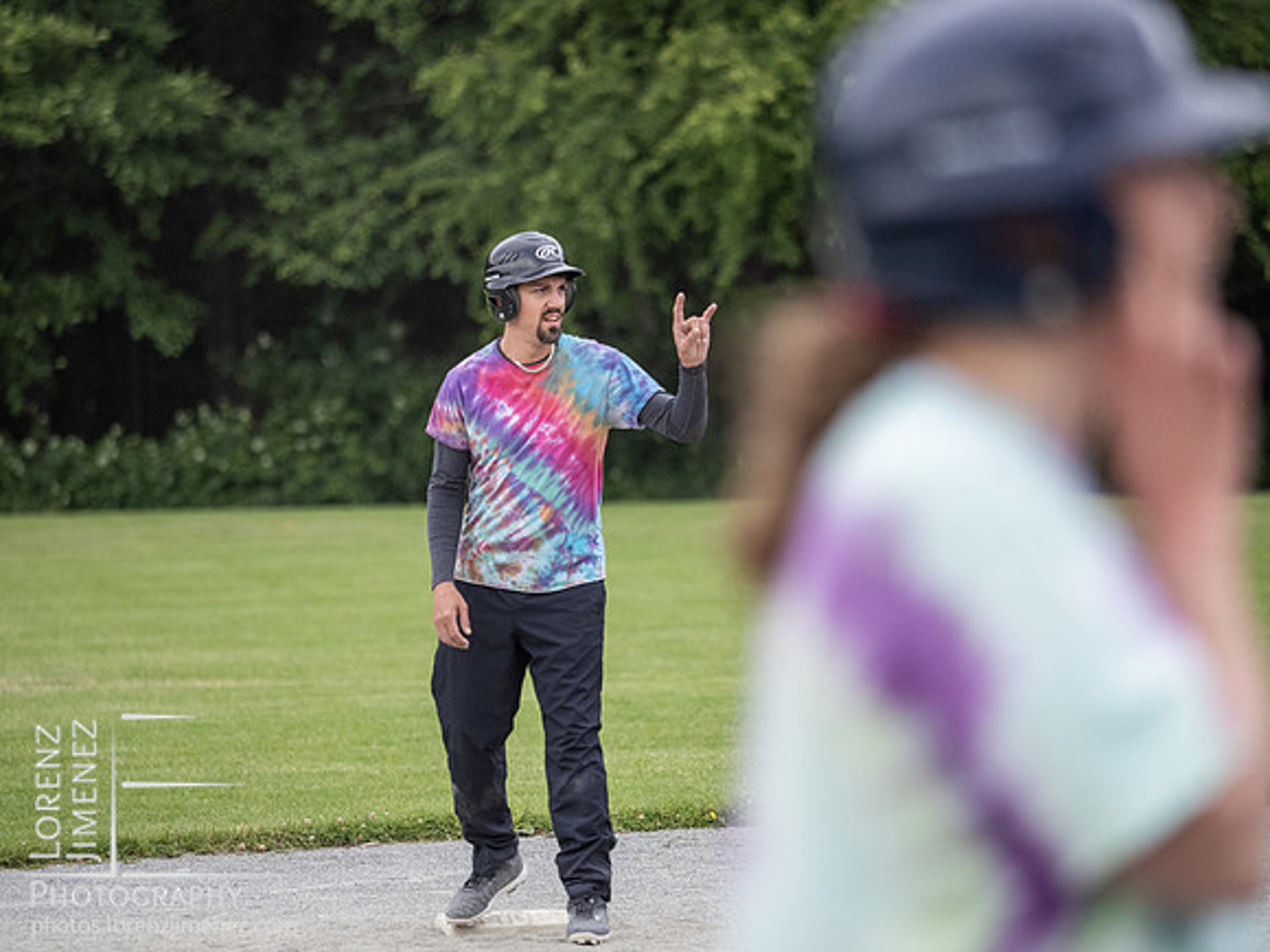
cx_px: 635
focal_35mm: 300
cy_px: 476
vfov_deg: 5.0
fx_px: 11006
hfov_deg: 6.6
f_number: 2.8
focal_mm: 150
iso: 1000
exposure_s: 1/2000
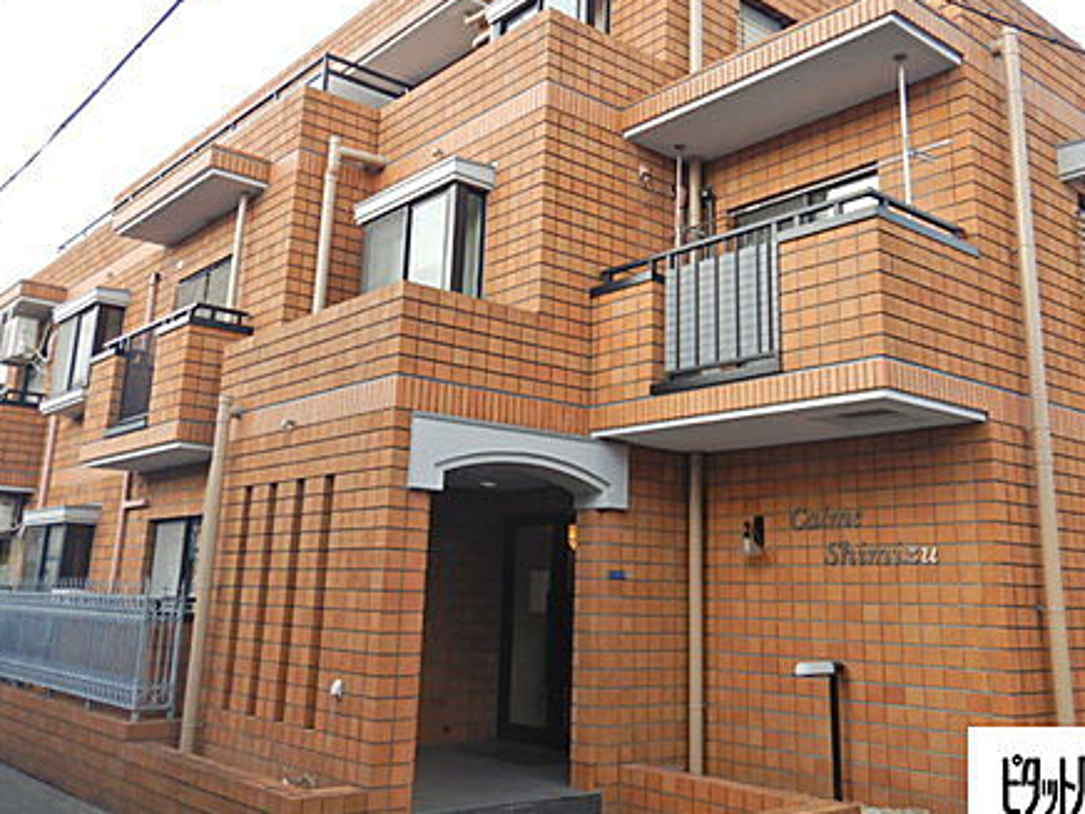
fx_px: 1034
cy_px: 326
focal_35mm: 33
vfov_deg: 42.7
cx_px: 570
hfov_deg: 55.3
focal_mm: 4.3
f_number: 2.8
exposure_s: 1/200
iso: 200
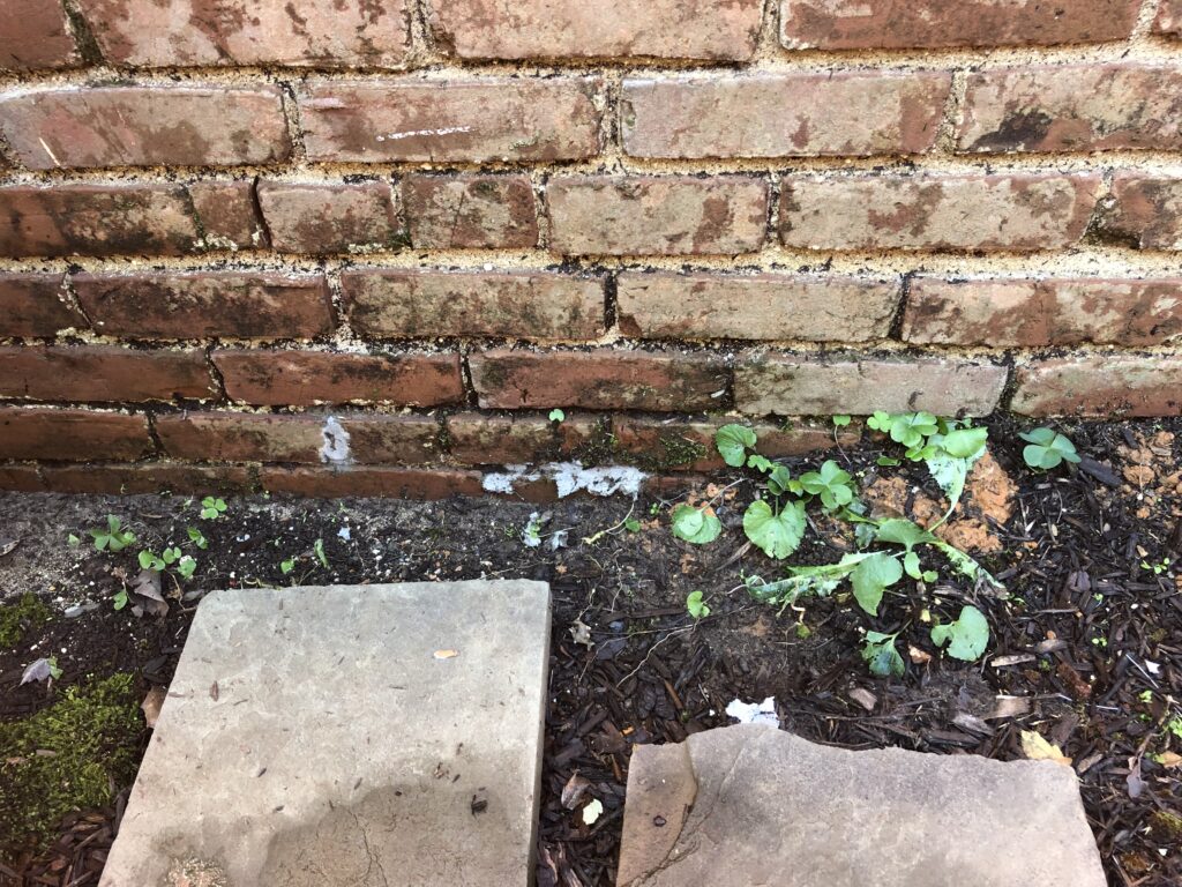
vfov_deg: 49.7
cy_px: 444
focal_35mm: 28
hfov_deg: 63.4
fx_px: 956
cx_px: 591
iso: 25
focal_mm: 3.99
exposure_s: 1/30
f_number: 1.8
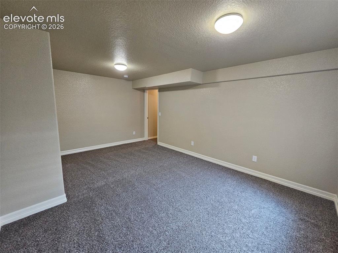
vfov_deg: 89.9
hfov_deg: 106.2
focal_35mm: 13
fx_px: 127
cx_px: 169
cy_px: 126
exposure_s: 1/60
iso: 320
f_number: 2.2
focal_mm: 2.2
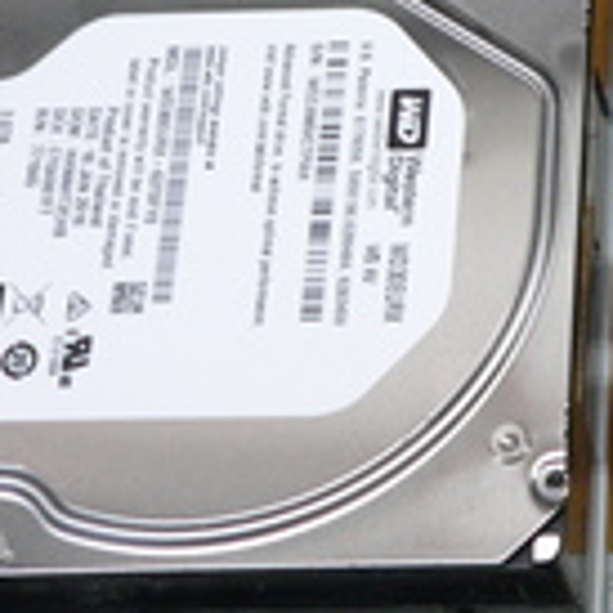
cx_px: 796
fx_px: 3186
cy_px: 34
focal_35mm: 159
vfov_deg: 10.9
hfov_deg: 10.7
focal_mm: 10.7
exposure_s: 1/30
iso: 200
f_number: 2.8
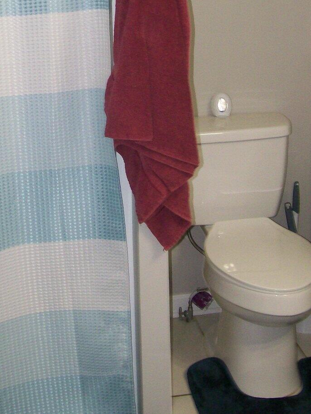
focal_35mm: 63
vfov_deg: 29.7
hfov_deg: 23.2
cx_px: 98
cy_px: 58
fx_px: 754
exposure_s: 1/64
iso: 140
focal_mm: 6
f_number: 2.7
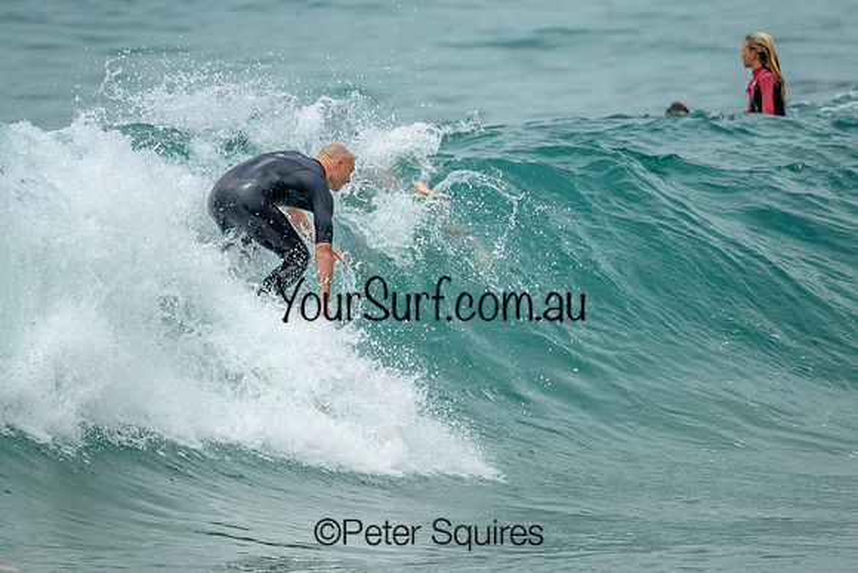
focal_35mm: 1095
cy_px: 228
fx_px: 26104
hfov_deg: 1.9
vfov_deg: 1.3
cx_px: 402
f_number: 6.3
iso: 180
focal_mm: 800
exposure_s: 1/2000
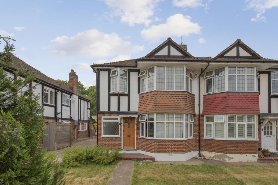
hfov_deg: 104.3
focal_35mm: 14
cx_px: 139
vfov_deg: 81.1
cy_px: 92
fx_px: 108
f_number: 8
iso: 200
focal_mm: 14
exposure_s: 1/200
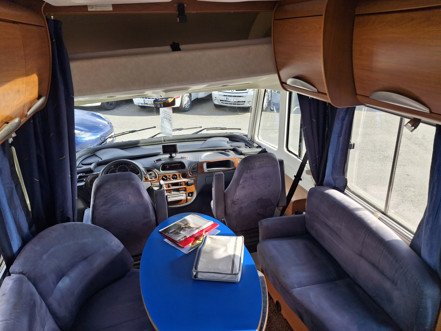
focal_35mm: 25
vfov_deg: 54.9
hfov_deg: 69.4
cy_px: 166
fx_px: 318
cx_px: 220
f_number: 1.8
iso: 25
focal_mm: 4.69
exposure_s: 1/314
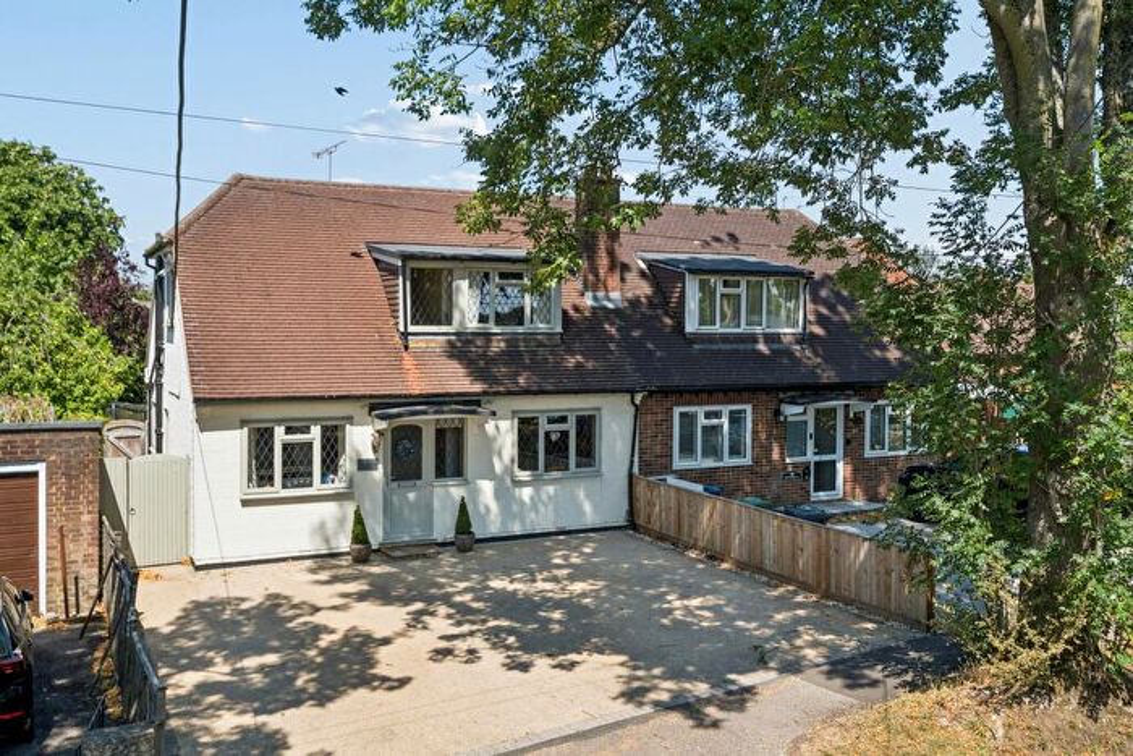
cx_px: 566
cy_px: 378
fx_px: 1039
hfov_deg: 57.2
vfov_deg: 40.0
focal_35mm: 33
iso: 320
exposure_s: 1/800
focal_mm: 33
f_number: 9
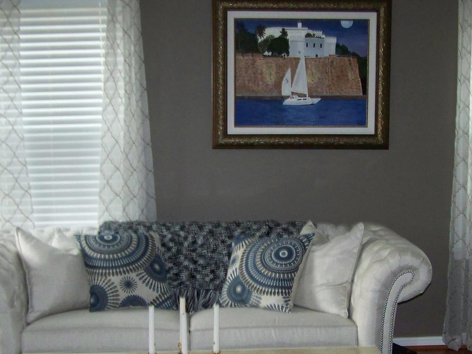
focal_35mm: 62
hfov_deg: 31.2
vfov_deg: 23.6
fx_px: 845
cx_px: 244
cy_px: 219
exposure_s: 1/30
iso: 200
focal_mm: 6.3
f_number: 2.8
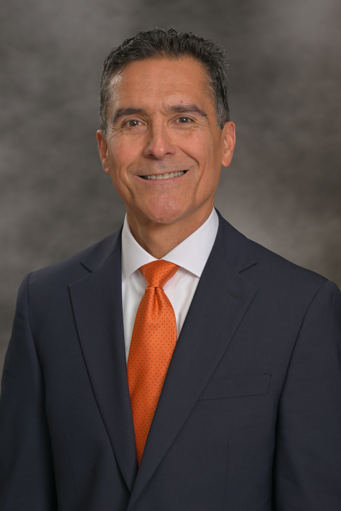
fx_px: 1235
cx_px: 170
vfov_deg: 23.4
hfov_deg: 15.7
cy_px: 256
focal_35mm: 87
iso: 100
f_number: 5.6
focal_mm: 87
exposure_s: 1/160
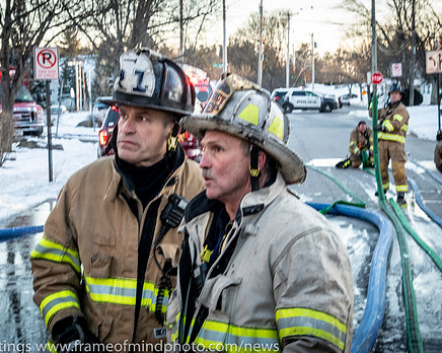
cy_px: 174
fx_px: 1111
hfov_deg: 22.5
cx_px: 214
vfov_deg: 18.0
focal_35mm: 85
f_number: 8
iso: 500
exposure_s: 1/100
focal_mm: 35
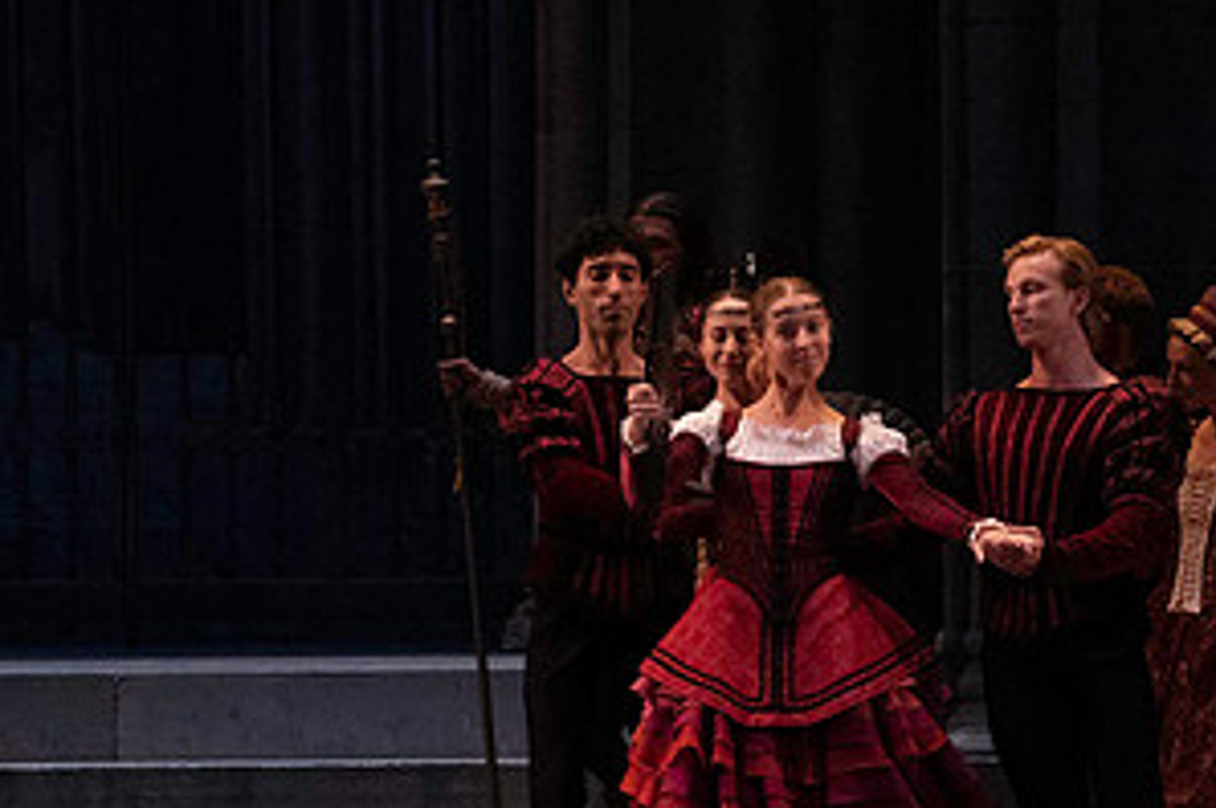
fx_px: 13159
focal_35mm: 390
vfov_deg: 3.5
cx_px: 885
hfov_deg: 5.3
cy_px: 496
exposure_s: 1/400
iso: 12800
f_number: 7.1
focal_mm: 200
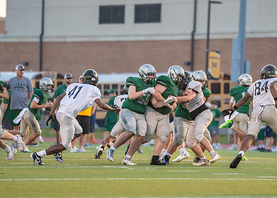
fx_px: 2025
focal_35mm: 257
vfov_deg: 5.6
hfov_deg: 7.8
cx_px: 156
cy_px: 114
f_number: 3.2
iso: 1600
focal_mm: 200
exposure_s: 1/1600
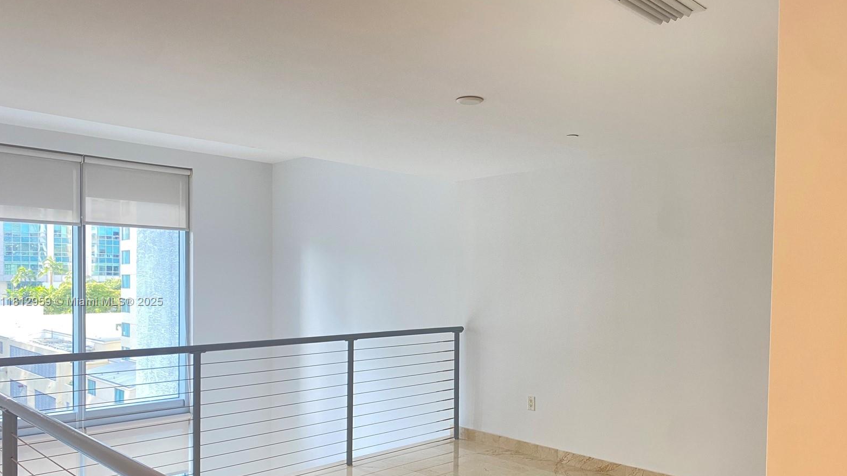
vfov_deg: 39.9
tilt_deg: -1.0
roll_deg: -1.0
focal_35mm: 29
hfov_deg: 66.1
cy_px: 302
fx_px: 651
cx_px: 423
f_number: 1.8
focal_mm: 4.25
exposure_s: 1/60
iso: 125
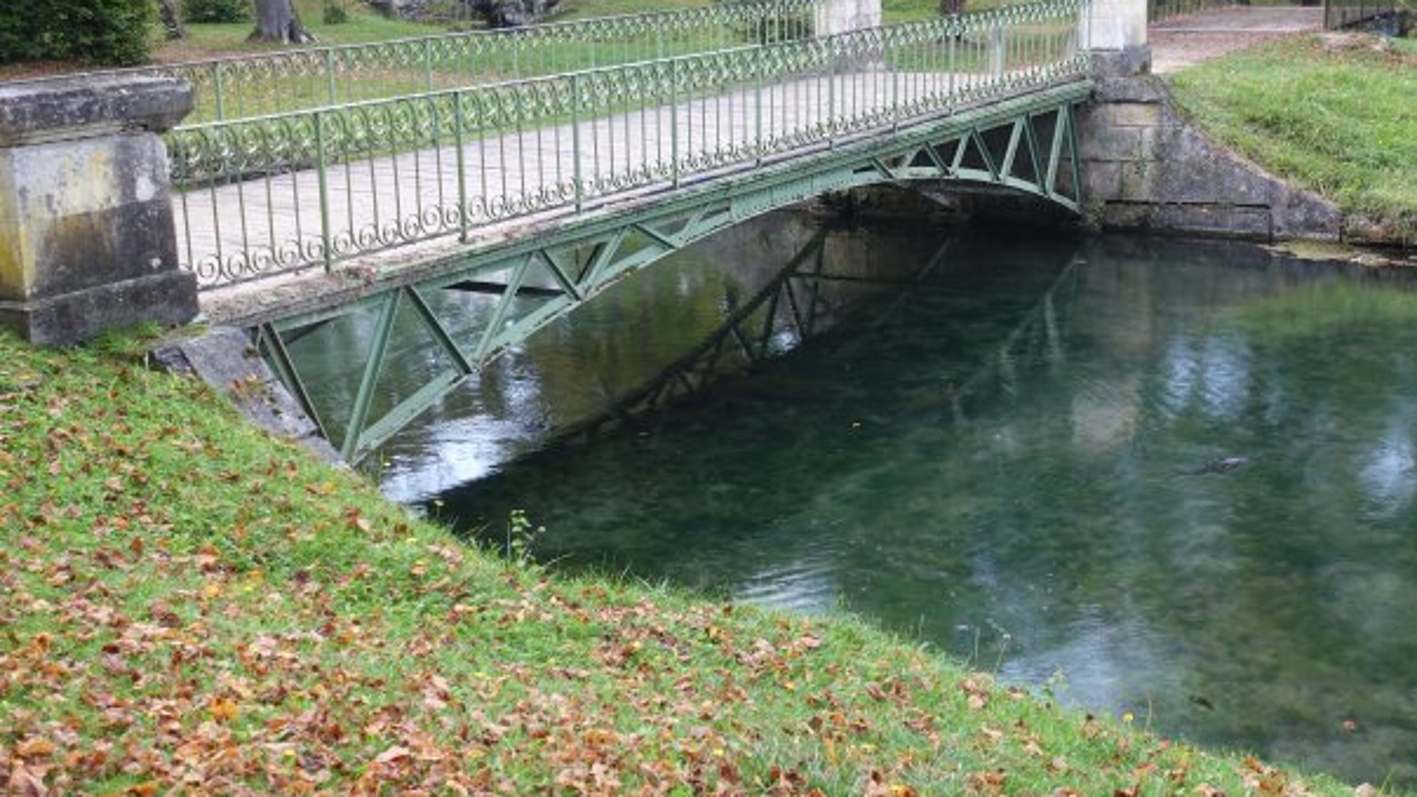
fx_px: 1878
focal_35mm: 50
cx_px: 700
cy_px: 334
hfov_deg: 41.3
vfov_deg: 23.9
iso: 125
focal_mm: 17.27
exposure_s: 1/60
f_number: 2.8
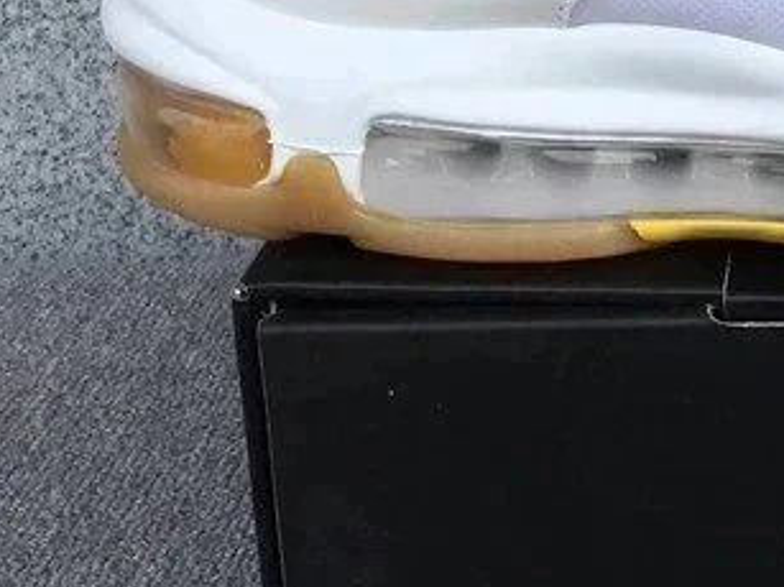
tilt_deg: -18.4
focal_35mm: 91
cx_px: 884
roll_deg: +0.6
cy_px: 162
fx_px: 2060
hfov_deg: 20.4
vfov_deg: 16.2
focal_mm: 3.3
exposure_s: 1/652
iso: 25
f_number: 2.4
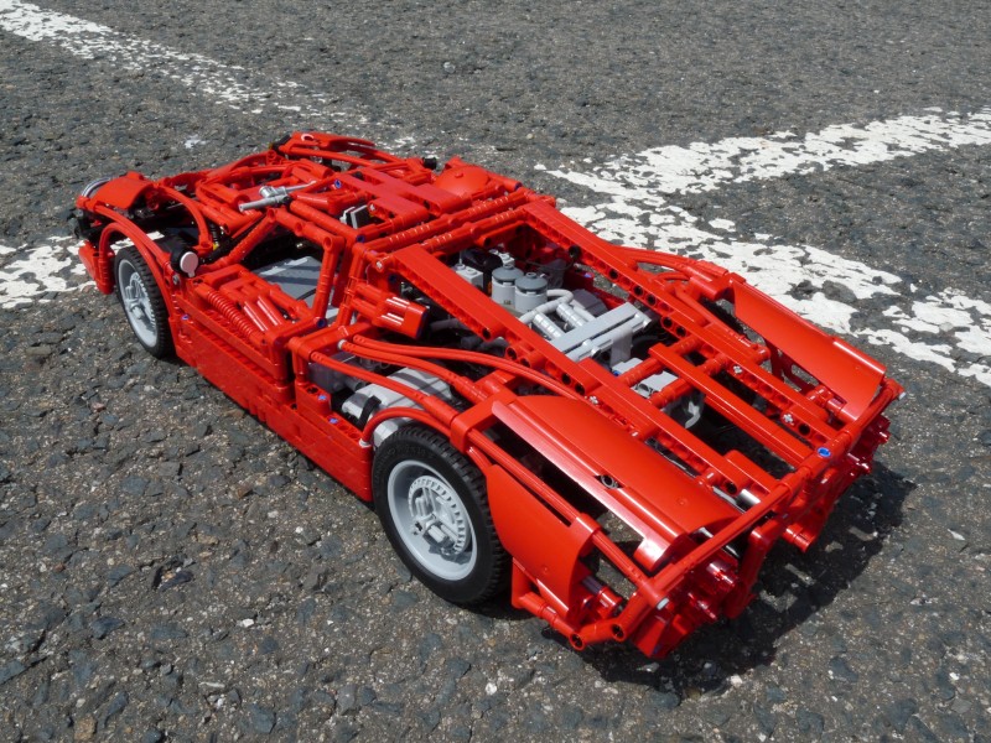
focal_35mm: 32
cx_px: 496
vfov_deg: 44.2
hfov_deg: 56.8
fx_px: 916
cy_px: 372
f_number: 8
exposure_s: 1/320
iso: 100
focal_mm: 5.8
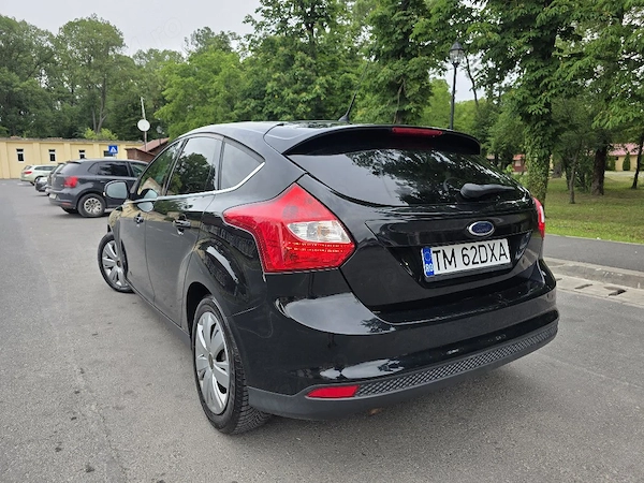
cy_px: 242
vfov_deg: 58.9
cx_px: 322
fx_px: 428
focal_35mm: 23
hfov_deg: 73.9
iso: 80
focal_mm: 6.3
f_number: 1.7
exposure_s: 1/1667
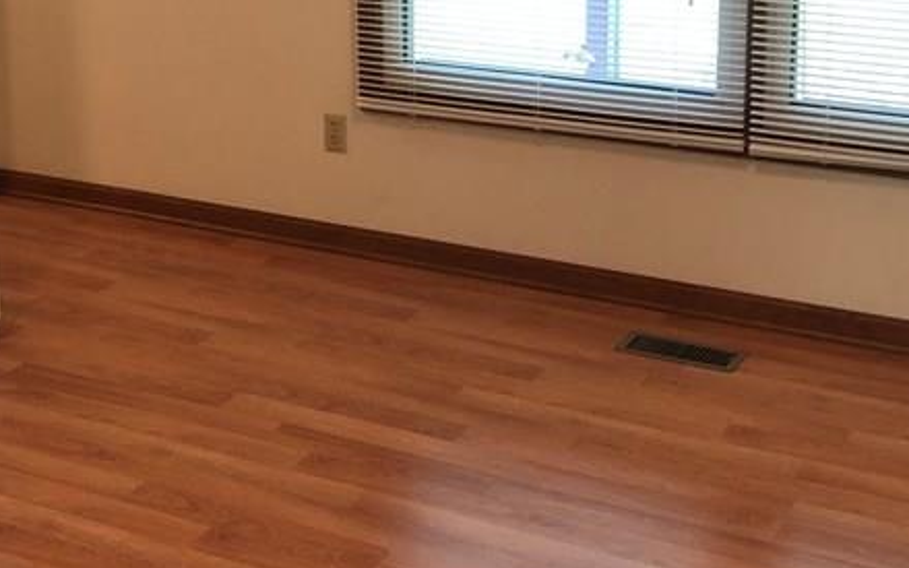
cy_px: 64
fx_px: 1709
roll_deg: +0.0
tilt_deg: -13.5
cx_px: 248
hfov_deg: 29.4
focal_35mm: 69
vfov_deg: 18.6
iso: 40
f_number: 1.8
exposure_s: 1/24
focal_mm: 3.99
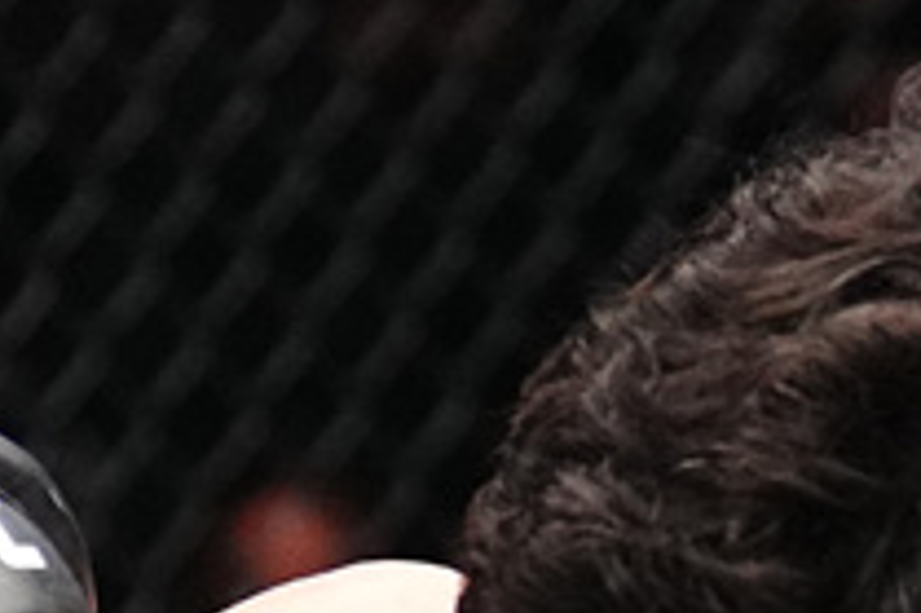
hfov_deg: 5.5
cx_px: 35
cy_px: 1433
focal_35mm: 372
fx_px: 9509
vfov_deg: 3.6
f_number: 2.8
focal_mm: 72
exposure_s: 1/1600
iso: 4000
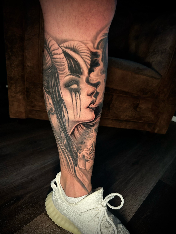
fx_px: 176
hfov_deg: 53.1
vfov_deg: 67.3
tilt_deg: -20.2
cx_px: 88
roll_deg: -10.3
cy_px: 117
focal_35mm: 26
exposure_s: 1/50
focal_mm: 5.7
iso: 320
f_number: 1.5
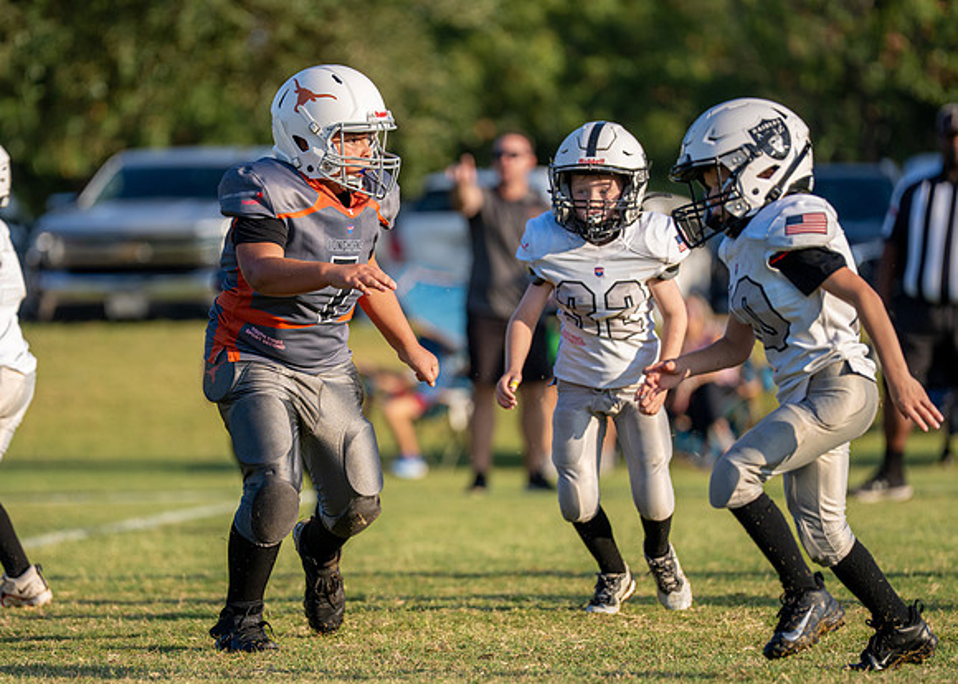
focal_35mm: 255
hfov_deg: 7.9
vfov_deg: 5.6
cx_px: 389
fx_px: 6940
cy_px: 362
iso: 320
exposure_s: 1/4000
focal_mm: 200
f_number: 2.8
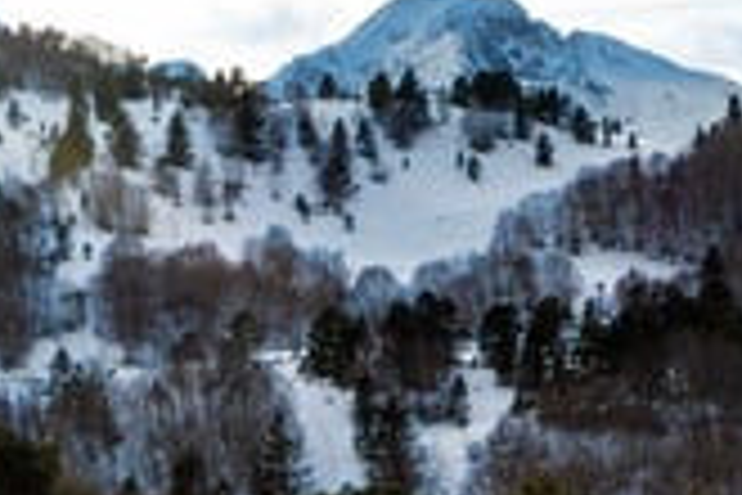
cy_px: 367
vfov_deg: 10.1
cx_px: 1048
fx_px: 2792
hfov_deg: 14.3
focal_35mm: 135
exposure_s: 1/2000
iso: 500
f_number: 4
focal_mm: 31
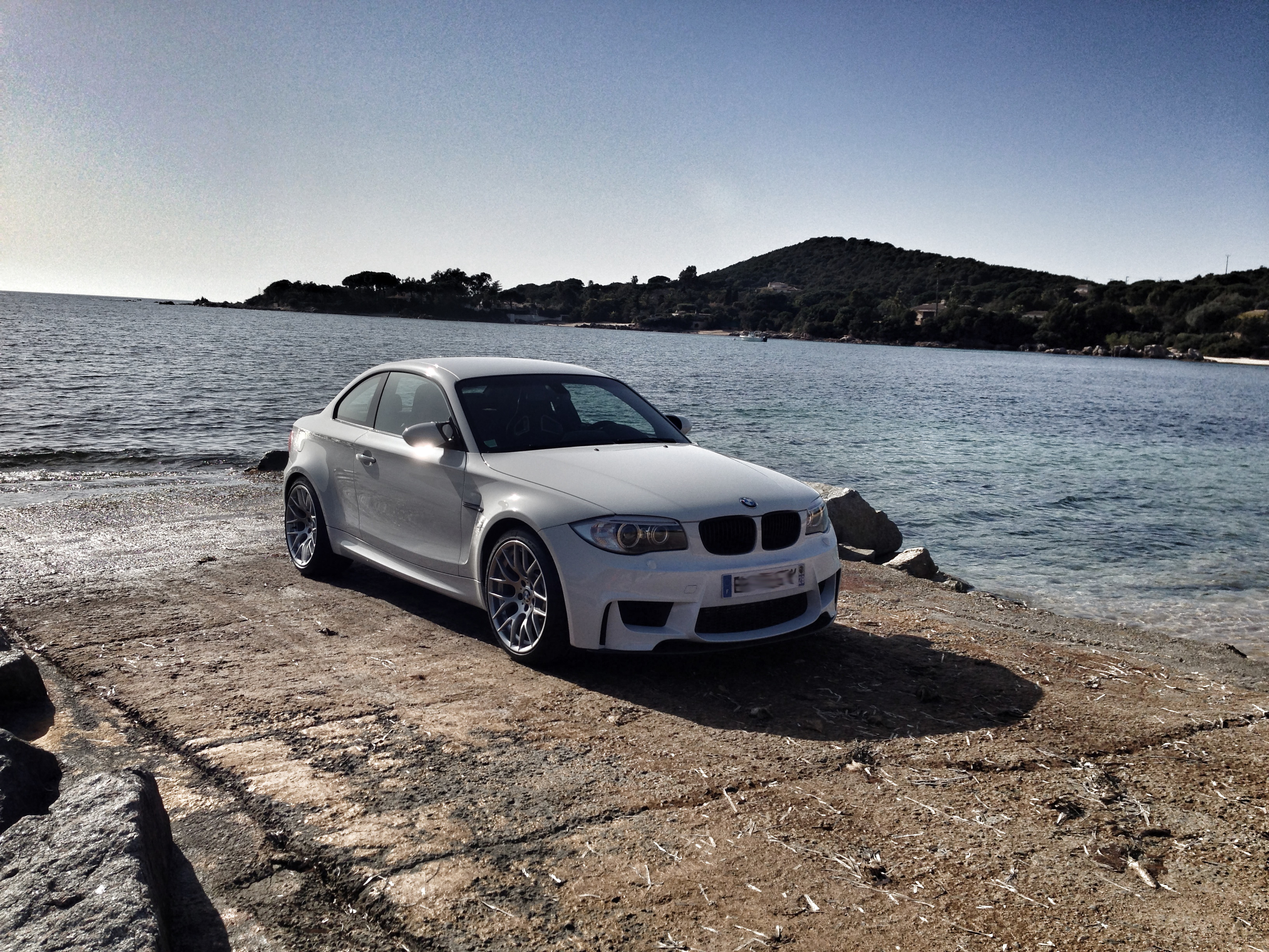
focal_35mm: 33
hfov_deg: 55.4
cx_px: 634
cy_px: 476
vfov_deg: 42.9
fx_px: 1210
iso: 50
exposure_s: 1/2262
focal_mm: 4.13
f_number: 2.4
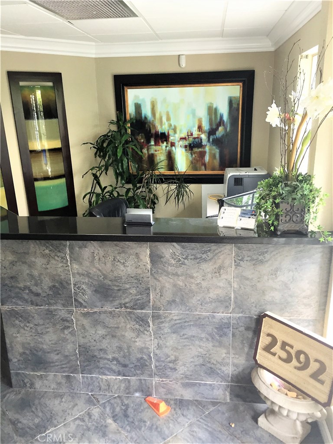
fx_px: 372
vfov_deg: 61.7
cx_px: 166
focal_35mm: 29
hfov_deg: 48.2
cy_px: 222
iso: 80
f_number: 2.2
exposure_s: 1/30
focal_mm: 4.15
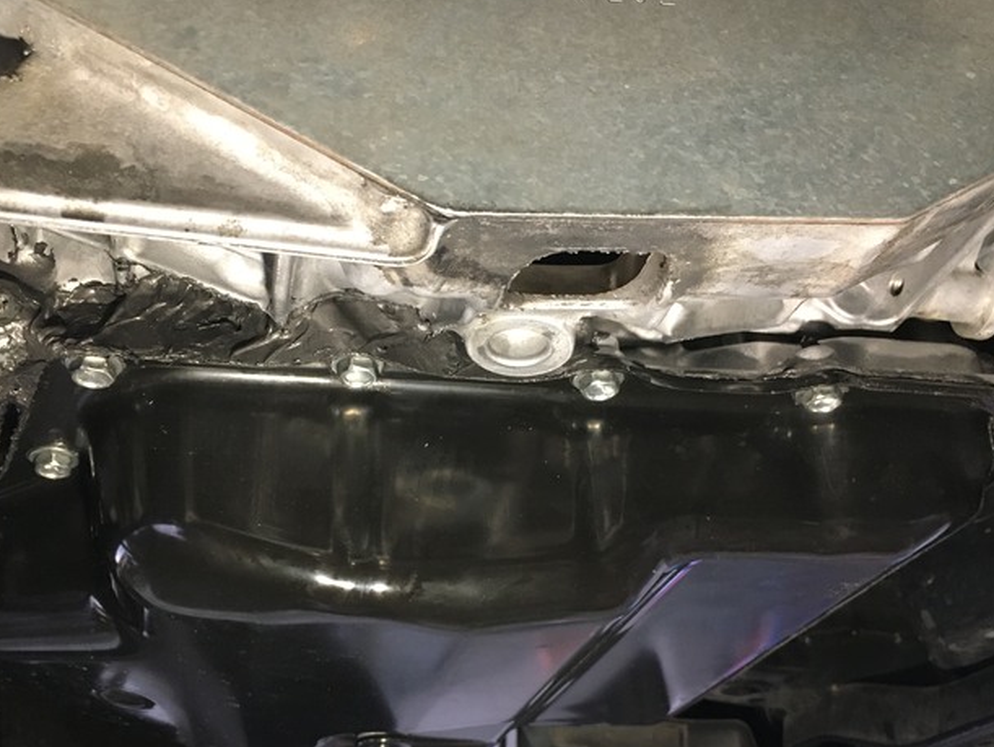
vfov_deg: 38.6
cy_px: 442
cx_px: 467
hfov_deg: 50.1
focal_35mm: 37
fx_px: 1063
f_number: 2.2
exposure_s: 1/30
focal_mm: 4.15
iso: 160
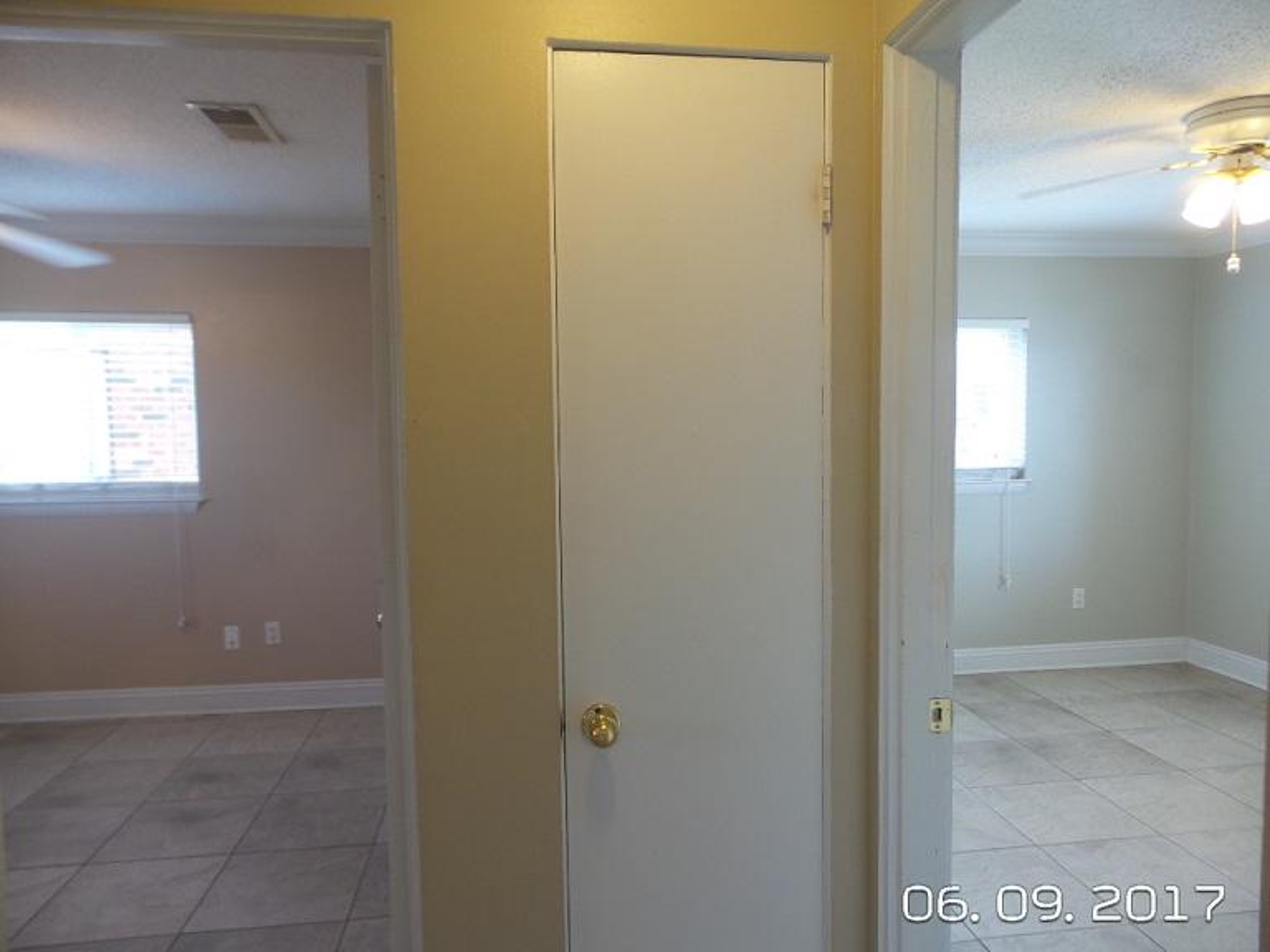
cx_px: 635
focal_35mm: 23
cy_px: 476
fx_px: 844
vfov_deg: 58.9
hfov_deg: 73.9
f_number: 2.8
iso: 125
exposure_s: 1/30
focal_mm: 4.1
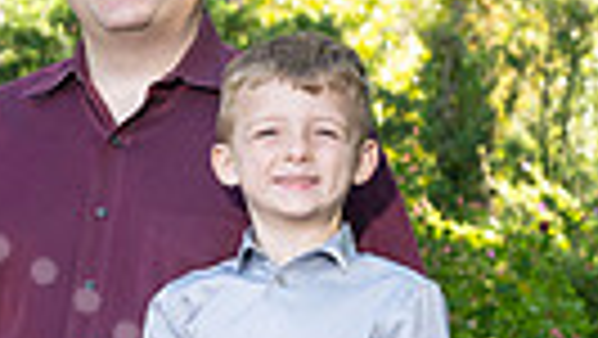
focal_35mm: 282
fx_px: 4474
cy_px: 624
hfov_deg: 7.5
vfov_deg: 4.3
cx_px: -251
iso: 320
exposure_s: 1/160
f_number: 5.6
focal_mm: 52
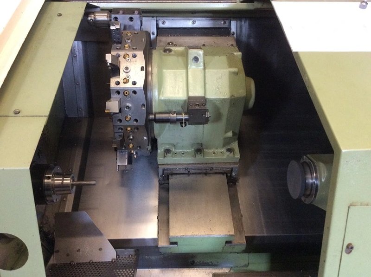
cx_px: 186
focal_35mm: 32
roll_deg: -1.2
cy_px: 138
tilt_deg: -17.4
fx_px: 342
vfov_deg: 44.0
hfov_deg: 56.9
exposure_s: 1/24
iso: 160
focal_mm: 3.3
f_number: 2.4
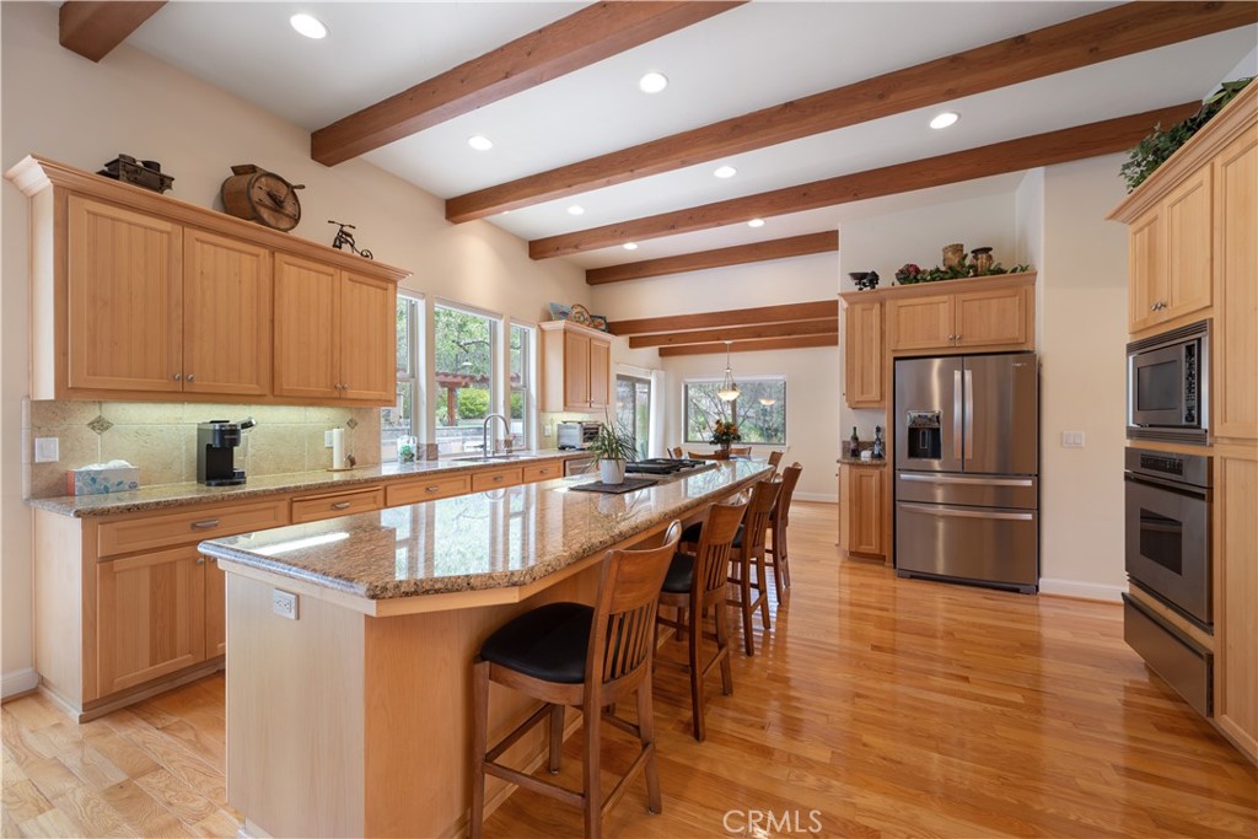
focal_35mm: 14
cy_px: 420
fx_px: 489
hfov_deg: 104.2
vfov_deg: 81.2
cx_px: 629
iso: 100
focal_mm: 14
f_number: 8
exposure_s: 1
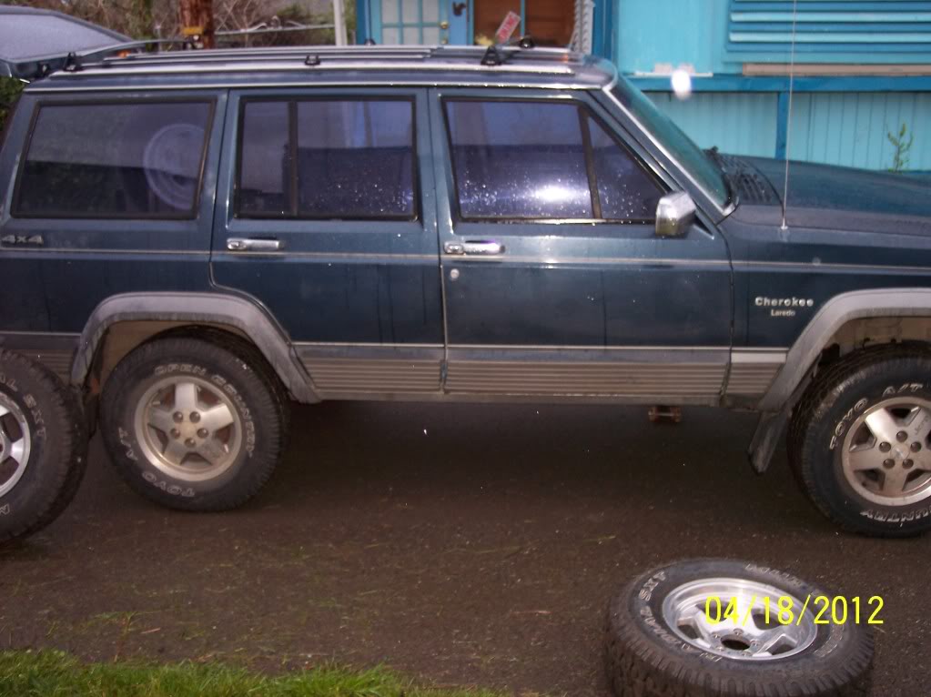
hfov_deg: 49.0
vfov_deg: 37.7
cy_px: 348
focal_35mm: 38
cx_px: 466
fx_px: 1021
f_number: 2.8
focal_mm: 8
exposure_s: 1/30
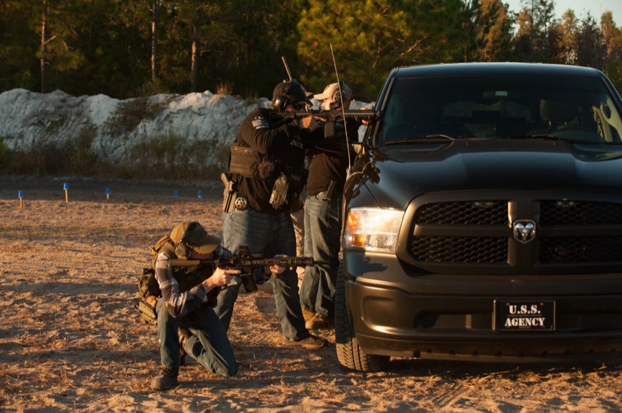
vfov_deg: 15.9
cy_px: 206
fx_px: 1484
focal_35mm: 86
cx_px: 311
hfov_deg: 23.7
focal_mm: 86
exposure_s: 1/2500
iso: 2000
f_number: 5.6
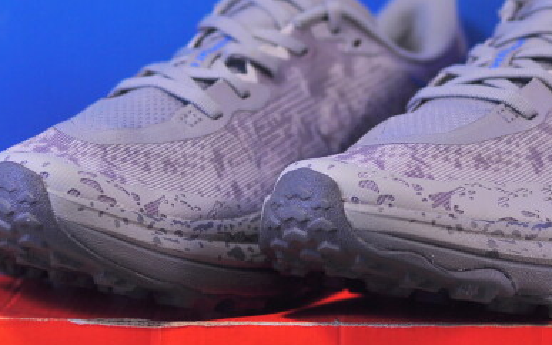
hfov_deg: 13.2
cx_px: 411
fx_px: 2377
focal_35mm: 158
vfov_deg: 8.3
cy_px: 24
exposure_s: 1/320
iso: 250
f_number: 2.5
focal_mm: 50
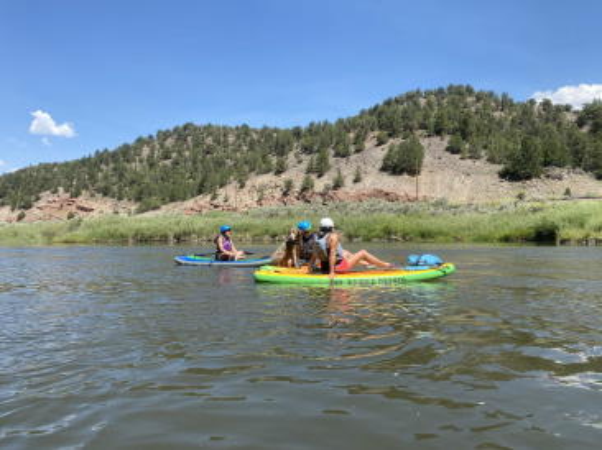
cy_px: 225
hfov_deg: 67.3
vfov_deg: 53.0
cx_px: 301
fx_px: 452
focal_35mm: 26
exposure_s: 1/1727
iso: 32
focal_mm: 4.25
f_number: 1.8
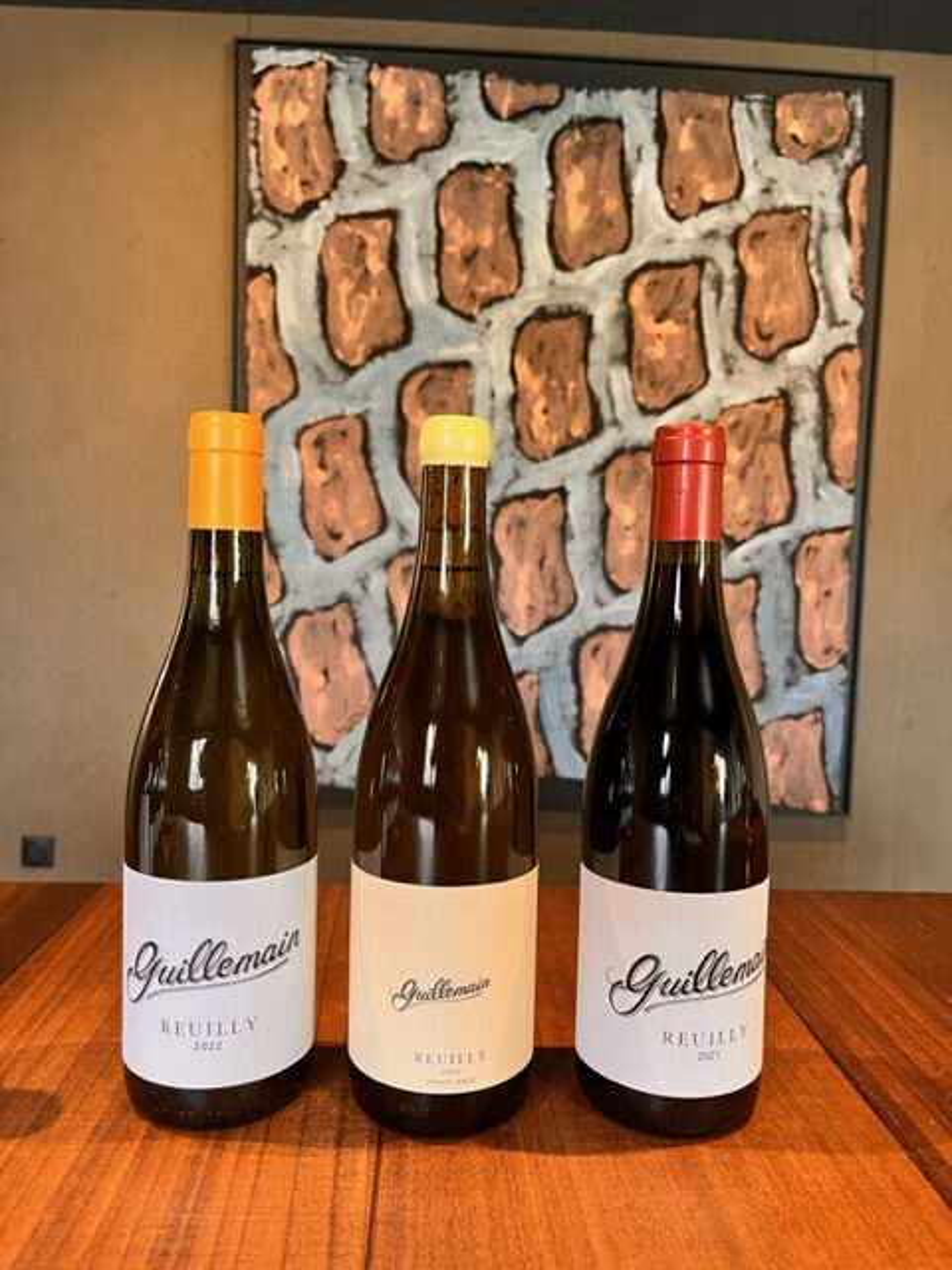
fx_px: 953
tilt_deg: -3.8
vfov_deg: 67.3
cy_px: 635
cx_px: 476
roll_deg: -0.5
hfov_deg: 53.1
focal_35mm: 26
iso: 250
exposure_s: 1/50
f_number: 1.6
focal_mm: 5.1
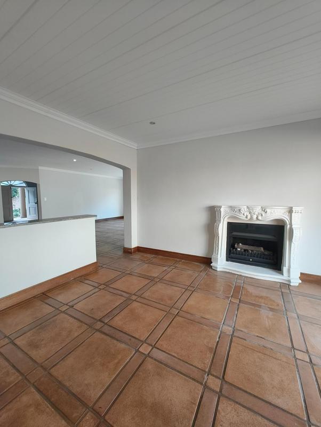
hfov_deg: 85.8
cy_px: 214
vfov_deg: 102.0
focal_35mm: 14
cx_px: 160
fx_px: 173
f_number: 2.2
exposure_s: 1/50
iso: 392
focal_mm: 2.15
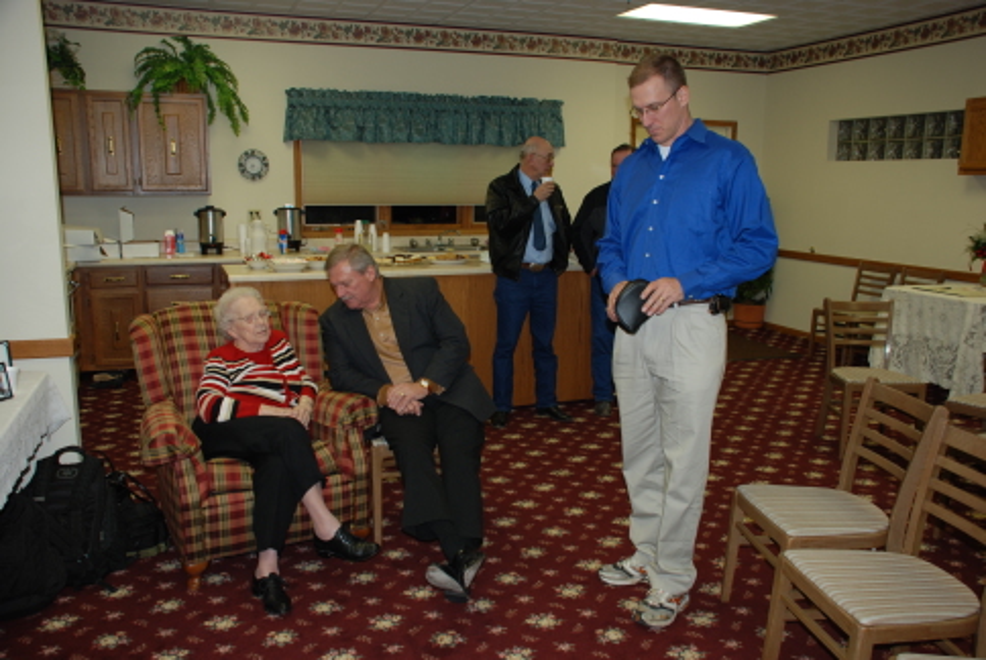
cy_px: 330
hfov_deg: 61.9
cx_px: 493
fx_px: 823
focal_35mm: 30
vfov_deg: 43.7
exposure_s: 1/60
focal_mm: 20
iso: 200
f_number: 3.8
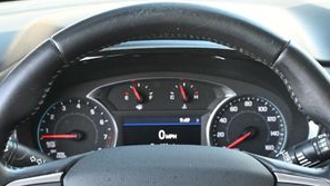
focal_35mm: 90
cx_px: 163
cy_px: 209
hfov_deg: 23.7
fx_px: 785
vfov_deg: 13.2
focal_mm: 26.5
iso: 1400
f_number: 4.5
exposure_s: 1/125
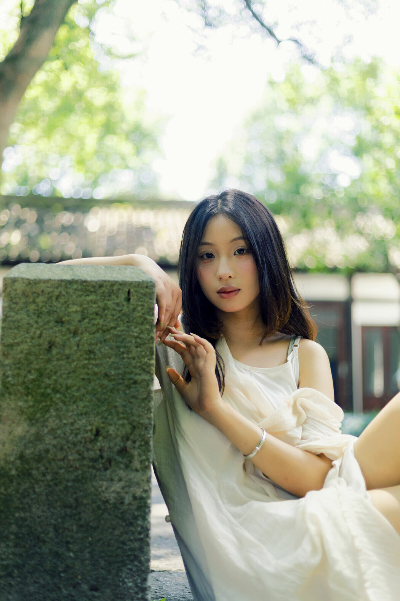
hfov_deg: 27.0
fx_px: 833
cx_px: 200
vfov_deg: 39.6
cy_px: 300
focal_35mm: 50
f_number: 1.8
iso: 320
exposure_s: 1/400
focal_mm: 50
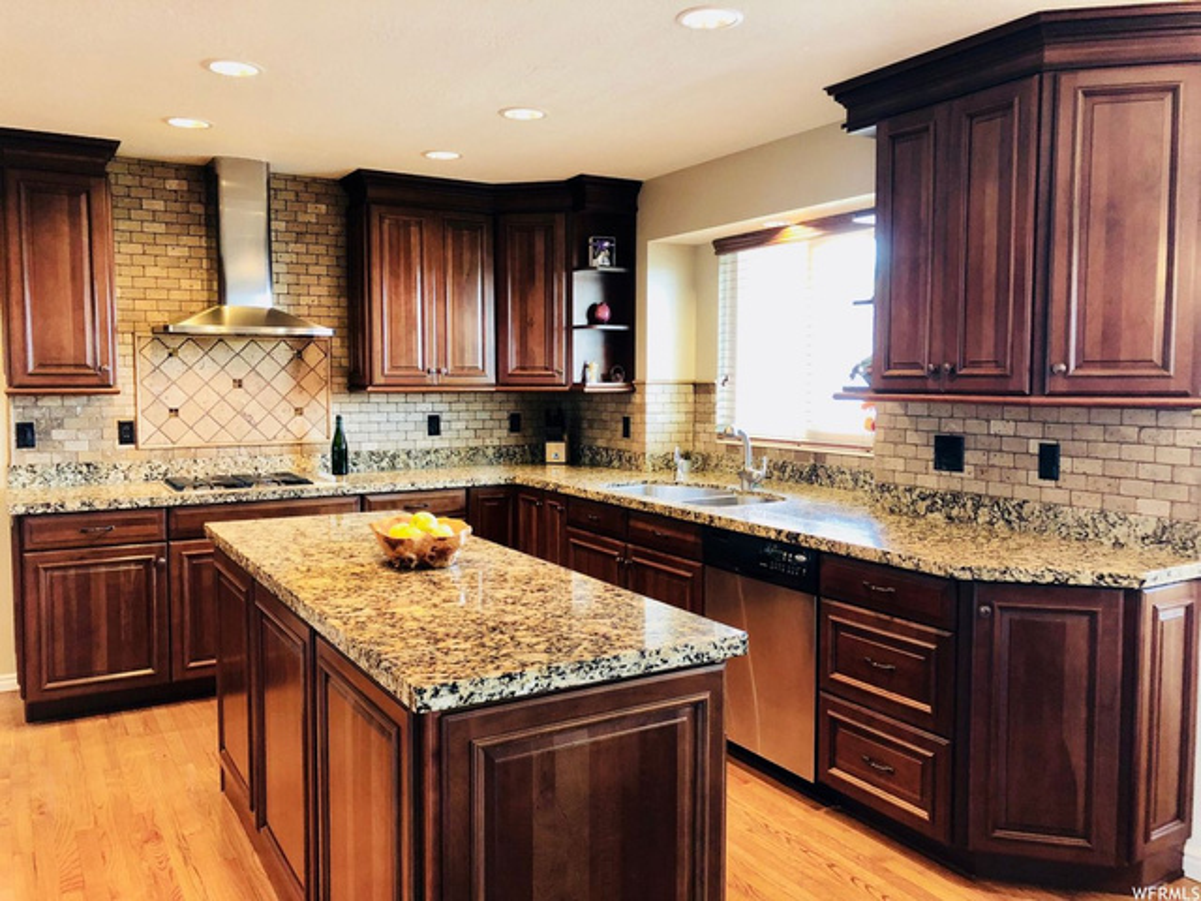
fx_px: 971
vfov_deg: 49.7
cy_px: 450
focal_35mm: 28
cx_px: 600
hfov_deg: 63.4
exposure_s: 1/15
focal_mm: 3.99
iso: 80
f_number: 1.8
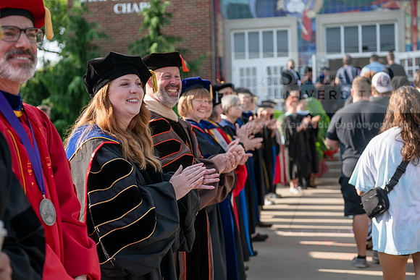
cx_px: 210
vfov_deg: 21.9
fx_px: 723
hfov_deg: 32.4
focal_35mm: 62
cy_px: 140
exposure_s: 1/320
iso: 100
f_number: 3.5
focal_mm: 62
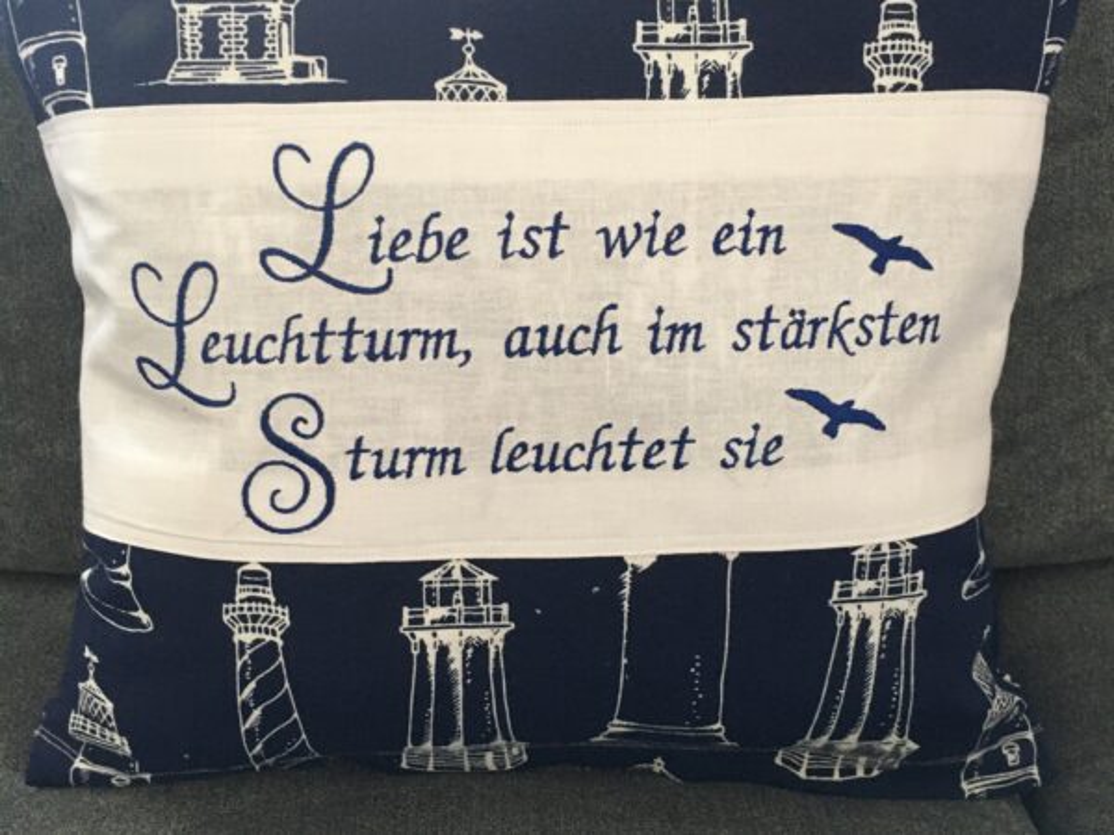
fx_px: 933
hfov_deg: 61.7
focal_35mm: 29
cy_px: 418
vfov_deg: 48.2
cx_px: 557
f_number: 2.2
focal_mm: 4.15
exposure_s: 1/33
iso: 200
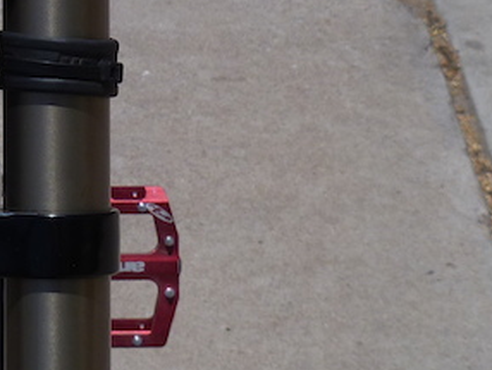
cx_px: -100
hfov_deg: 10.8
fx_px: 2546
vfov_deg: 8.2
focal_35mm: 179
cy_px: -129
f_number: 11
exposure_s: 1/160
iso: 80
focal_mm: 9
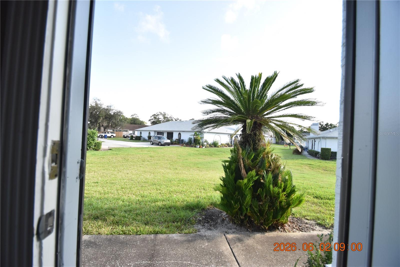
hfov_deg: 100.4
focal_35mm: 15
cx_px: 200
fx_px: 167
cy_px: 134
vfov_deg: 77.3
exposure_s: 1/2000
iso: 800
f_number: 3.5
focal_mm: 10
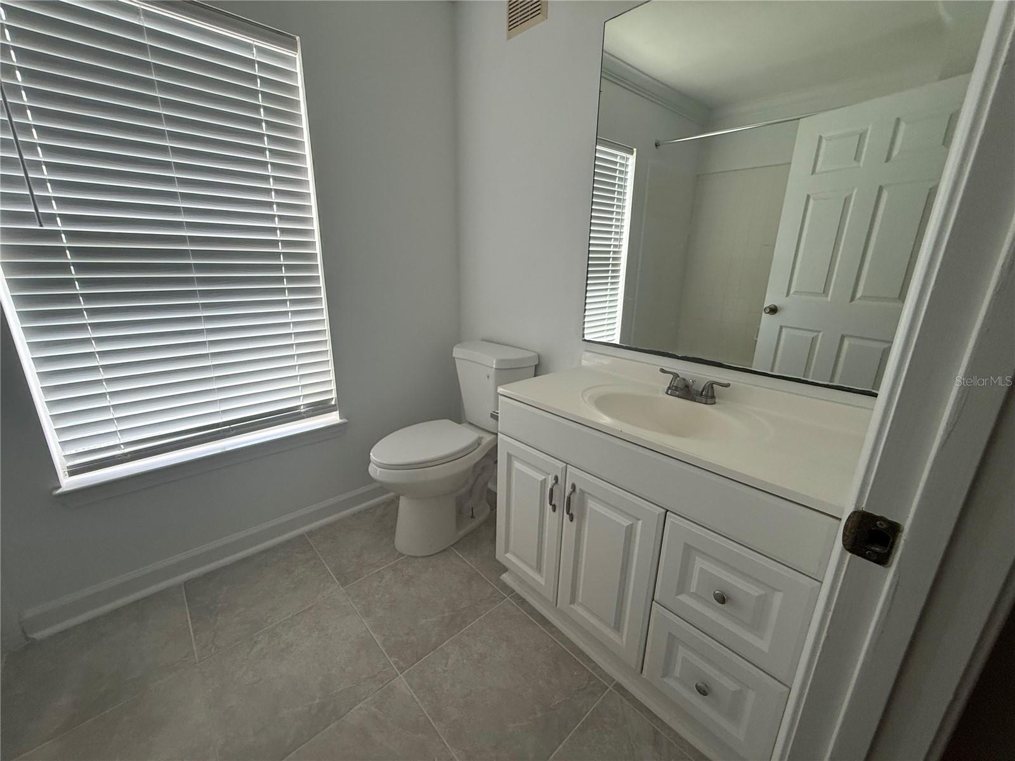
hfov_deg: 102.1
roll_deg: -1.9
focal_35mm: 14
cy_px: 380
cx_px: 508
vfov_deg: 85.7
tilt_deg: -16.2
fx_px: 411
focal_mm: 2.22
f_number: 2.2
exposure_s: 1/60
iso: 250
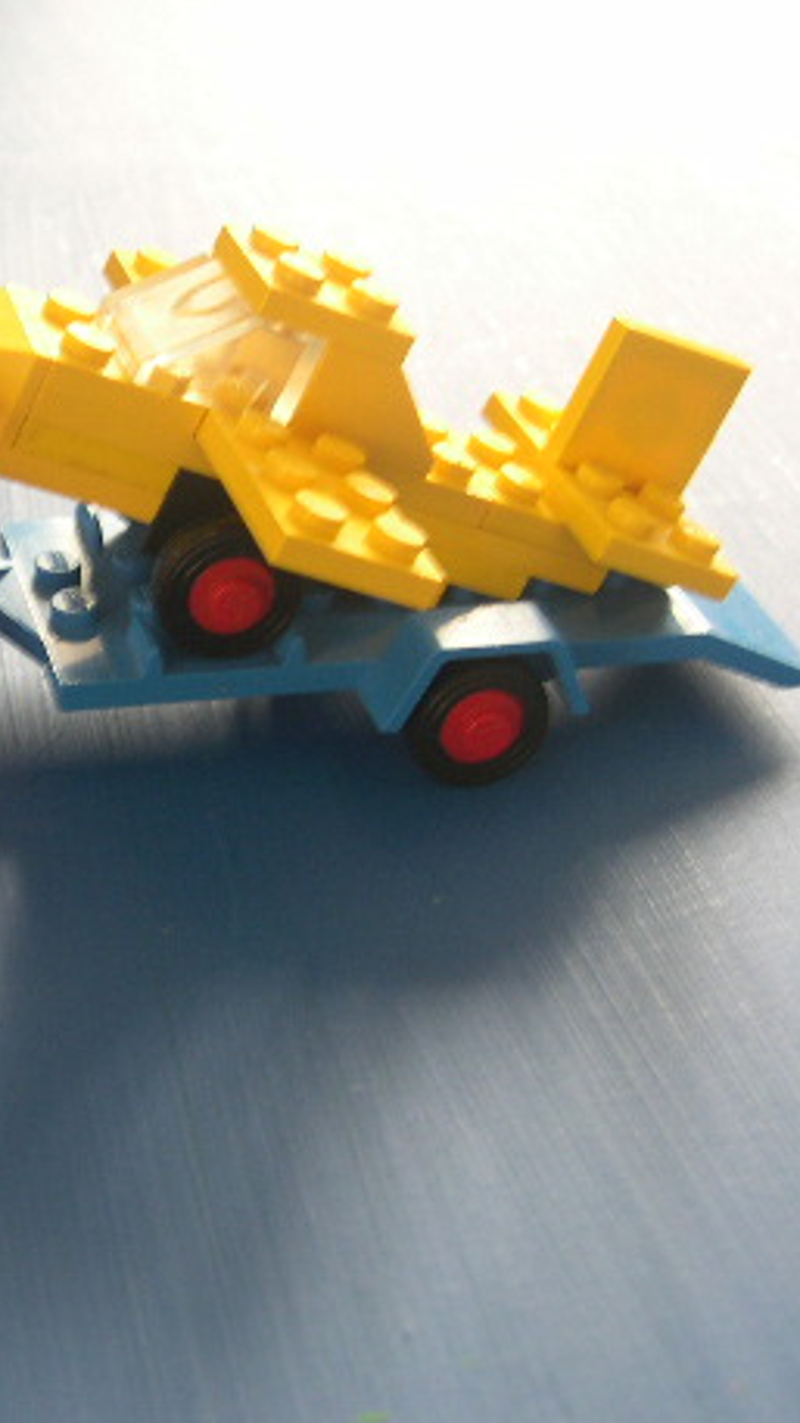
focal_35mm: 58
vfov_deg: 36.0
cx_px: -87
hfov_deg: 19.8
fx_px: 2188
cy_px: 679
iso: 100
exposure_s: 1/7
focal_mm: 8
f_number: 2.8
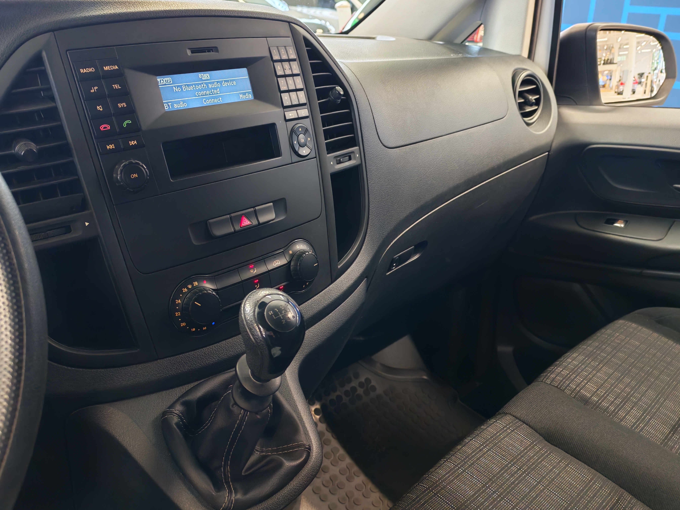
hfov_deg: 58.4
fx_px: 609
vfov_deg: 45.4
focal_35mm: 31
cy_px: 255
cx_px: 340
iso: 953
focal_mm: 6.12
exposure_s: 1/50
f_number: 1.9
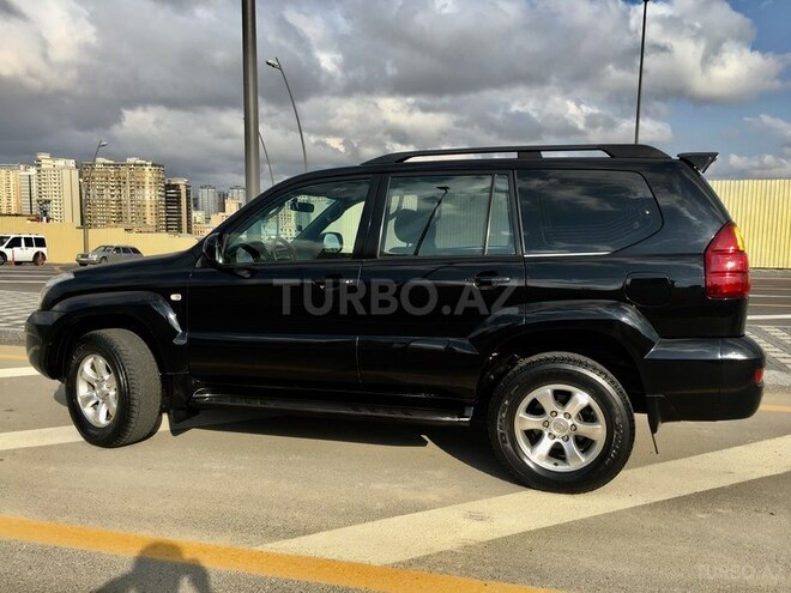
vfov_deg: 48.2
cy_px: 296
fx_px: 663
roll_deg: -0.2
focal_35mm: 29
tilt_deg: -6.7
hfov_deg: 61.7
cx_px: 396
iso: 25
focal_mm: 4.15
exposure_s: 1/1166
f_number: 2.2
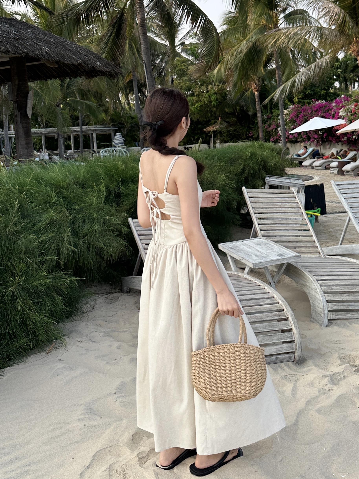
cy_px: 240
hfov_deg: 56.8
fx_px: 332
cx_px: 180
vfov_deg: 71.6
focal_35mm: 24
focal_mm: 6.86
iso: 80
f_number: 1.78
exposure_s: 1/879
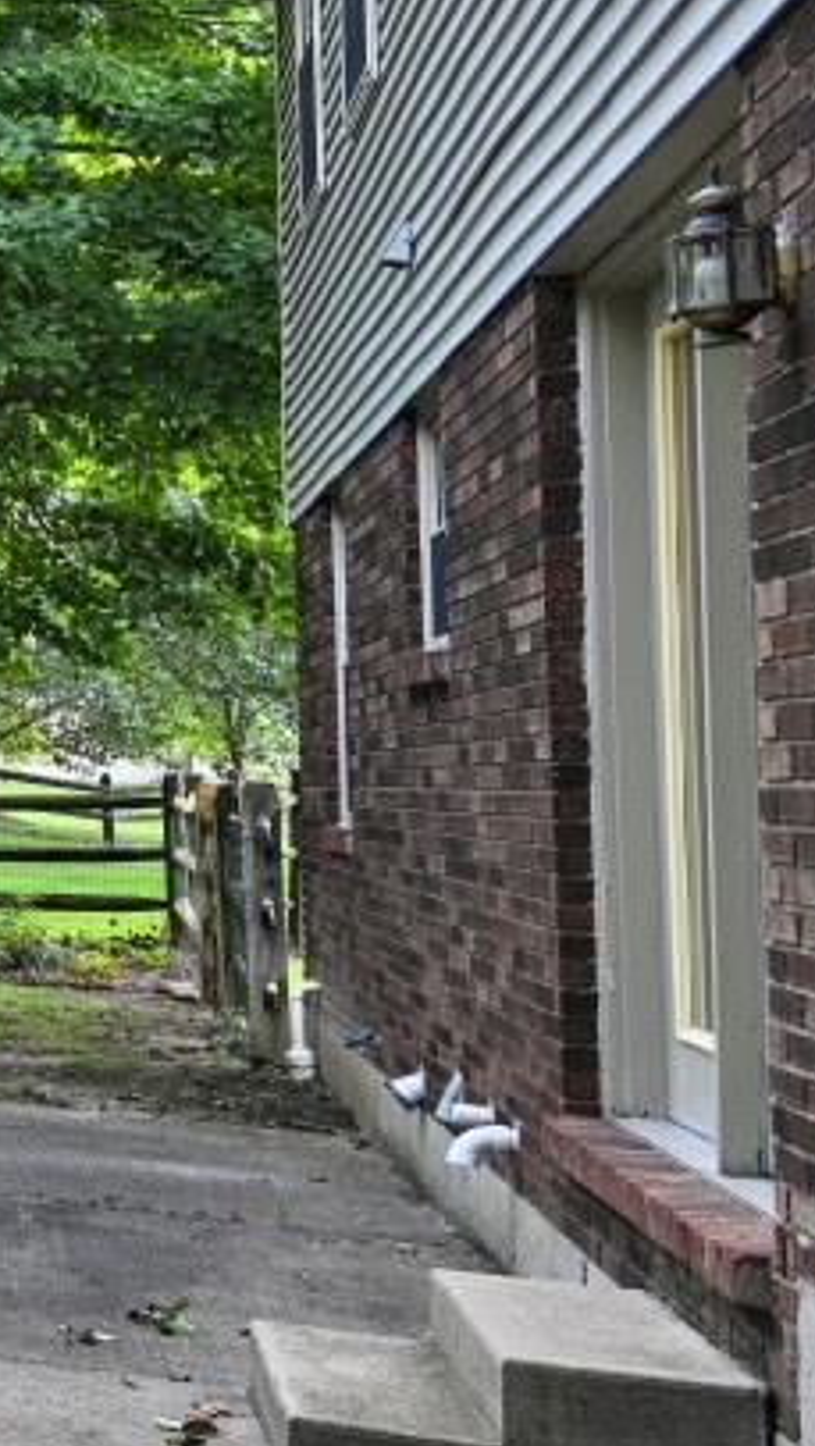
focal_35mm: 58
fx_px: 2224
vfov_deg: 36.0
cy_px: 684
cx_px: -1413
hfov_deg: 12.6
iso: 200
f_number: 4.5
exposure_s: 1/250
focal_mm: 15
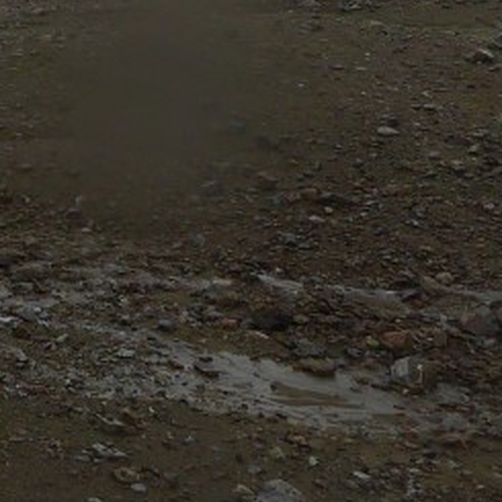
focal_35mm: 100
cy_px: -250
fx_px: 1641
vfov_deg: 16.0
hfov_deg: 14.3
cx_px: -526
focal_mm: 5.1
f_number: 4
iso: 80
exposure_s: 1/640
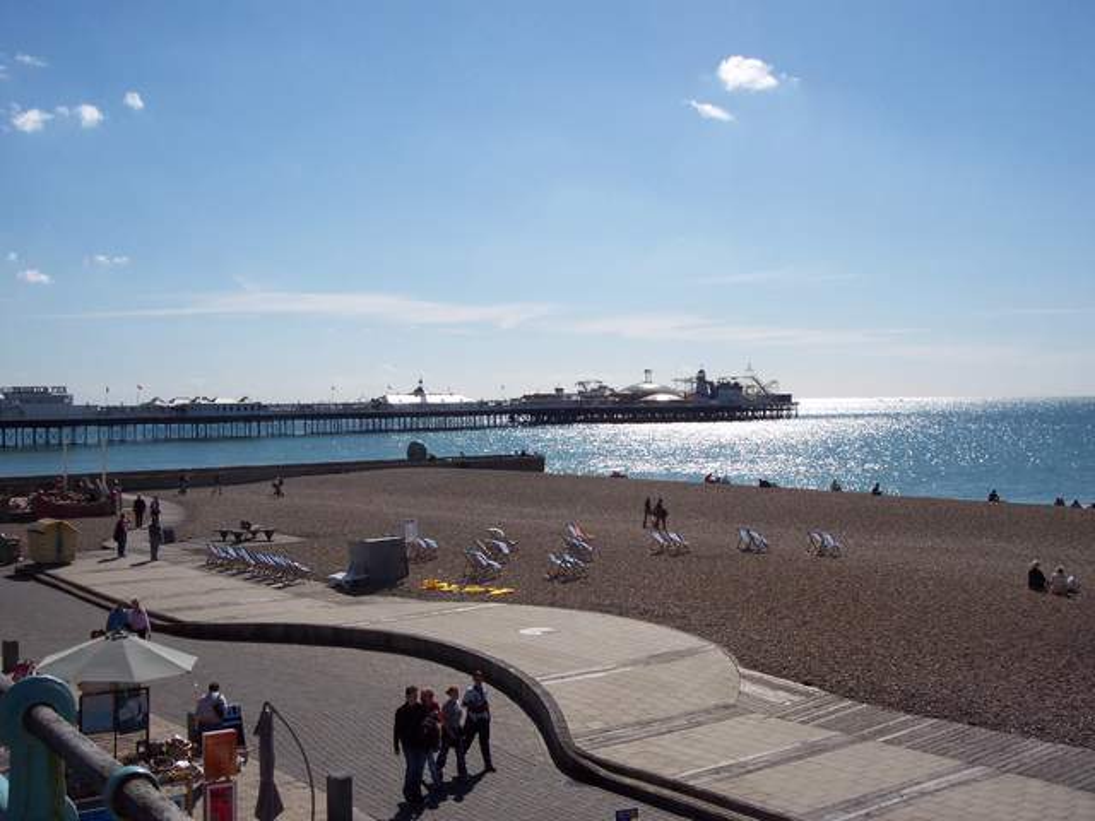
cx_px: 548
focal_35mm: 38
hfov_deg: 49.0
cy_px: 410
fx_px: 1202
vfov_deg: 37.7
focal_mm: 8
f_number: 4.8
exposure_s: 1/1000
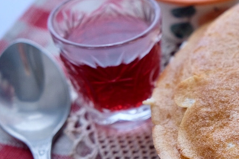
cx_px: 289
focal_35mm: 94
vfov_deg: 14.4
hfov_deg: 20.3
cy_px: 140
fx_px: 624
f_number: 4
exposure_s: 1/90
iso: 400
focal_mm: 23.3
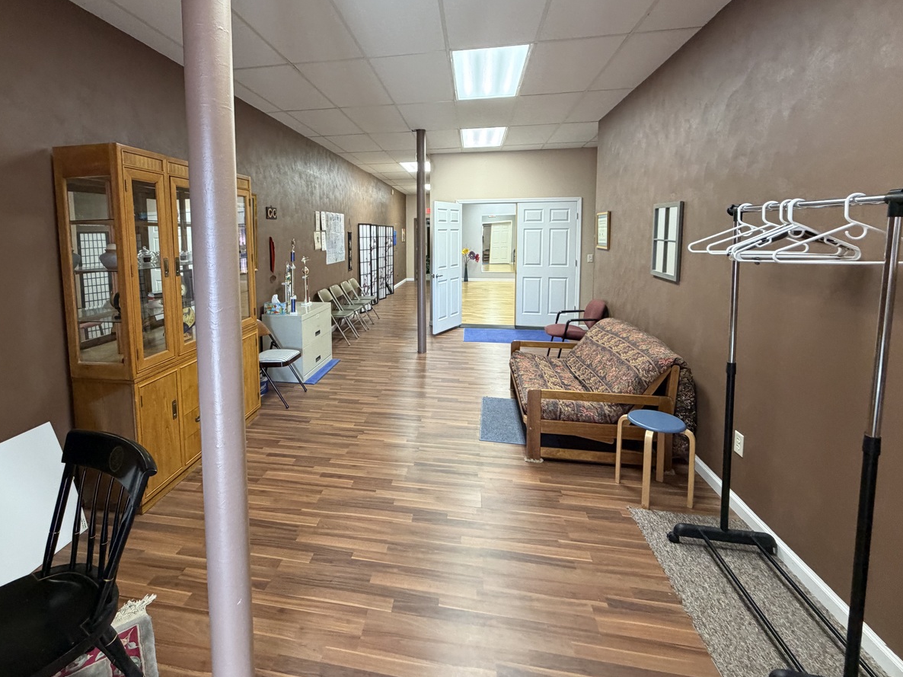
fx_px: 443
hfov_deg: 90.5
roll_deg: -0.7
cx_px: 391
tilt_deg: -4.9
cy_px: 267
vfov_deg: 73.8
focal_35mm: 17
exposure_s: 1/61
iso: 320
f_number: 2.2
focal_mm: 2.22
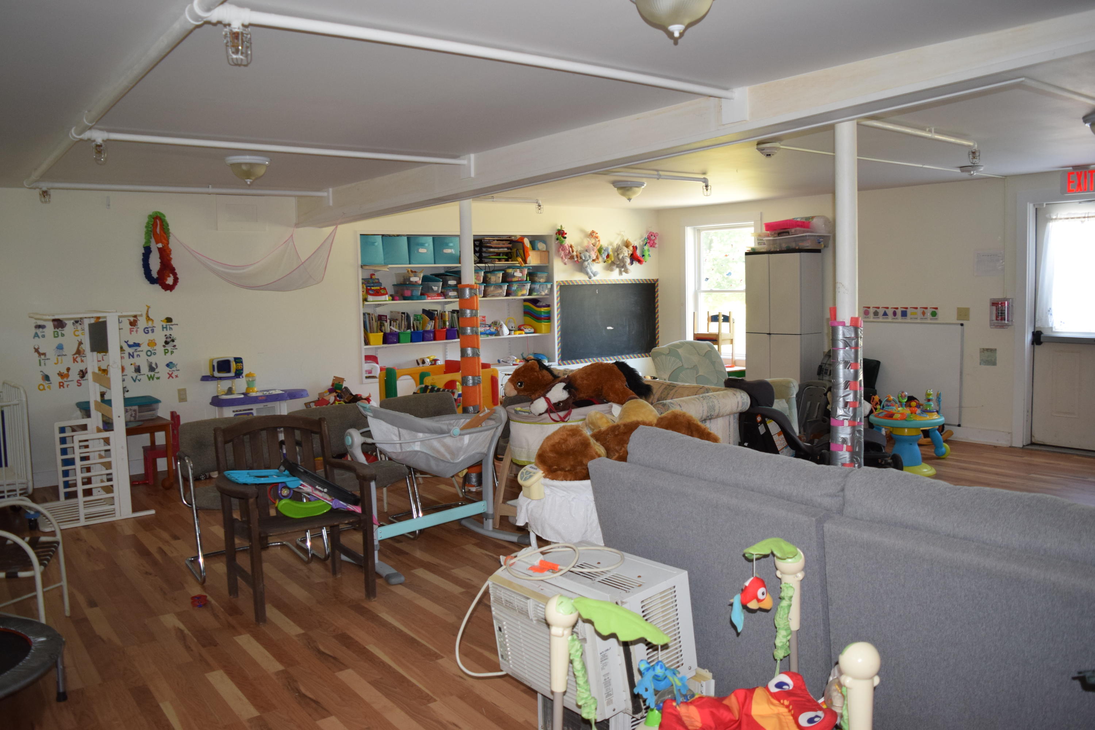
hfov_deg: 67.4
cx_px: 548
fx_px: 821
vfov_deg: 47.9
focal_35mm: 27
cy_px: 365
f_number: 4
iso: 800
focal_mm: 18
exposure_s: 1/60
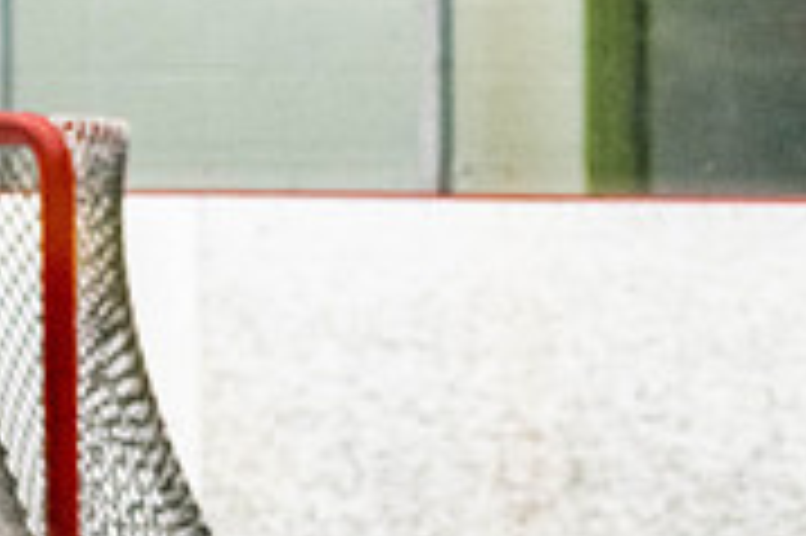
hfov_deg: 4.2
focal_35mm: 484
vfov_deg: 2.8
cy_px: 661
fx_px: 10826
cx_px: -572
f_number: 2.8
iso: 2200
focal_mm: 86
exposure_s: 1/640
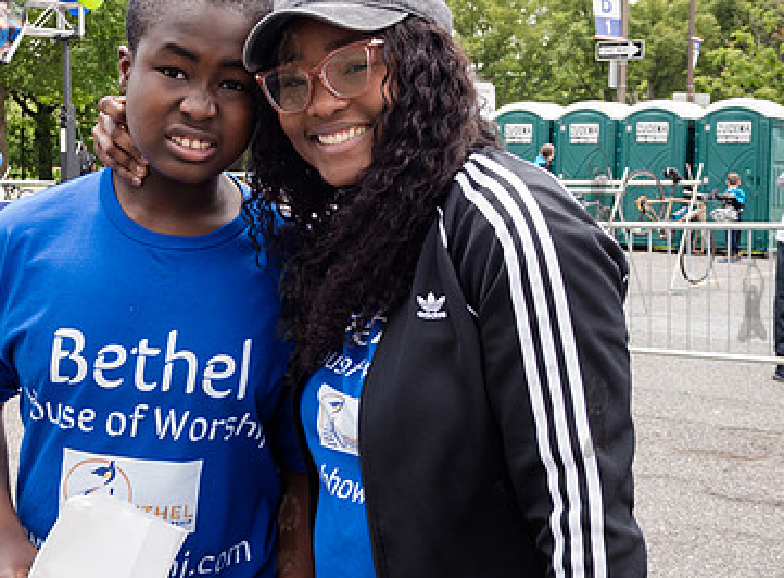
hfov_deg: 31.1
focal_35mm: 62
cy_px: 277
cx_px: 258
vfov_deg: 23.4
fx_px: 1395
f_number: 5.6
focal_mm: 29
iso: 400
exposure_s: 1/250
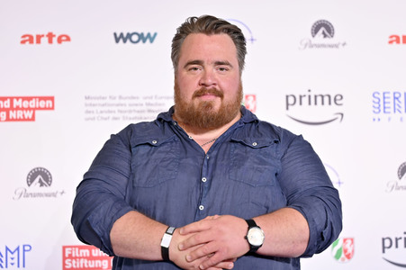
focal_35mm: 70
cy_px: 135
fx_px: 789
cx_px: 203
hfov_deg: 28.9
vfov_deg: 19.4
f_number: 2.8
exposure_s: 1/320
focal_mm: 70
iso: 640
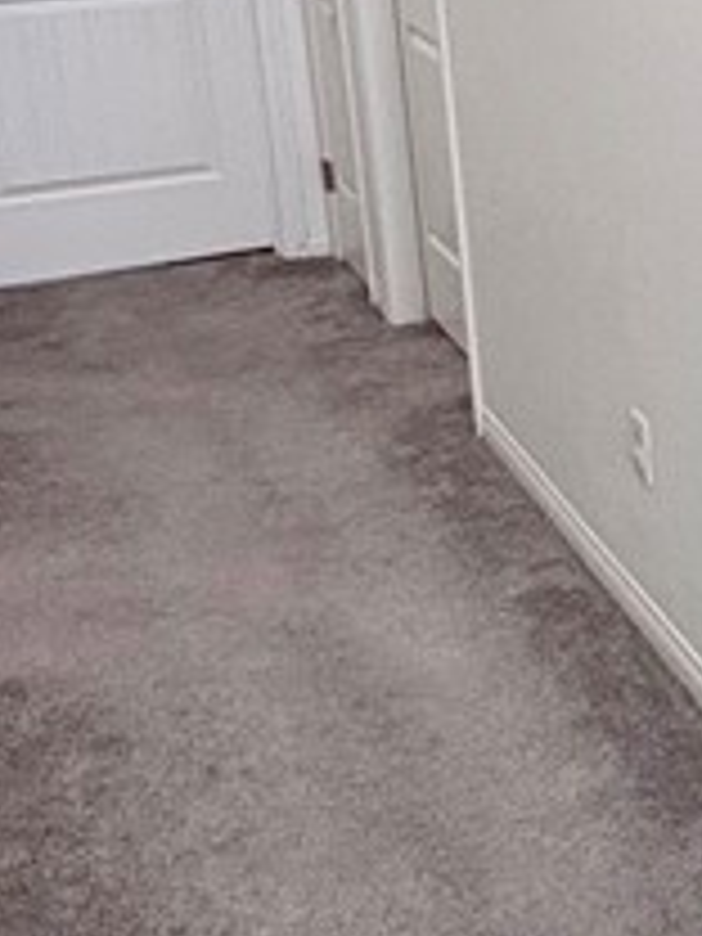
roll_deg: +0.1
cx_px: 1148
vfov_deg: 27.5
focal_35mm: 69
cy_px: 153
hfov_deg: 18.2
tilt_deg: -14.0
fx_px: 1866
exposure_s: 1/120
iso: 125
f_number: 2.2
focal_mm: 2.22
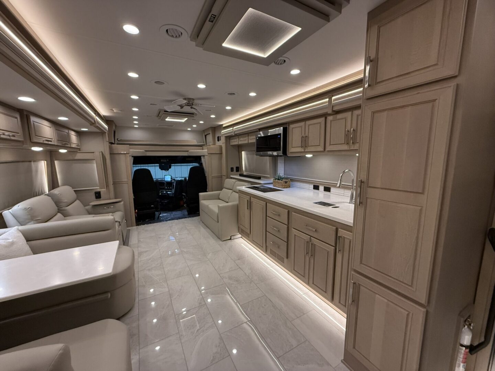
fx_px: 200
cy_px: 186
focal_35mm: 14
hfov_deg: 102.1
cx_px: 248
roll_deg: -0.1
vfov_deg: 85.7
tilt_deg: -6.7
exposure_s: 1/120
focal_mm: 2.22
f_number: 2.2
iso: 500
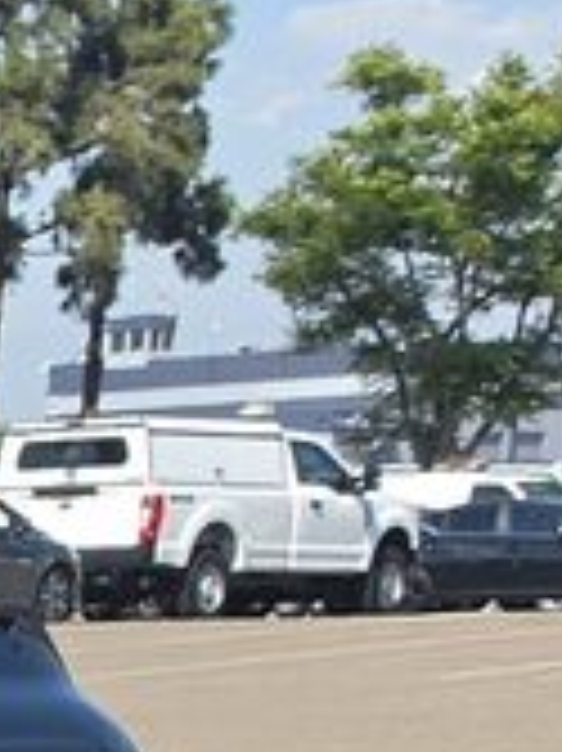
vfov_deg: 8.3
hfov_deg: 5.4
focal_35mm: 221
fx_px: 4790
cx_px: -2077
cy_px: 1711
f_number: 1.4
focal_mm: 6.5
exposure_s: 1/591
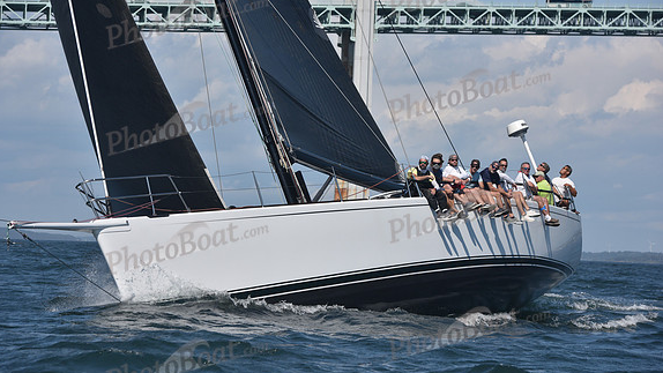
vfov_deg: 9.6
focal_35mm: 127
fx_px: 2233
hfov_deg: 16.9
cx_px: 329
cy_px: 169
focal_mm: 120
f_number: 6.3
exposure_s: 1/1250
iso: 250
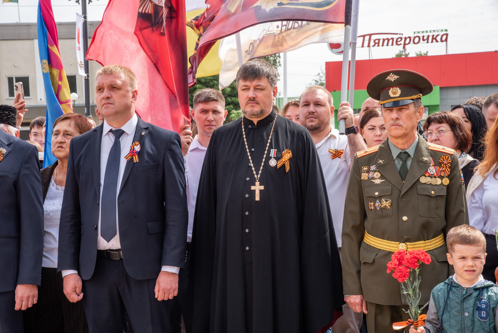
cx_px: 249
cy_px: 166
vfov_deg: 16.7
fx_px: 1135
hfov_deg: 24.8
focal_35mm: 82
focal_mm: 82
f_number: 13
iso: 320
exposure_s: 1/160
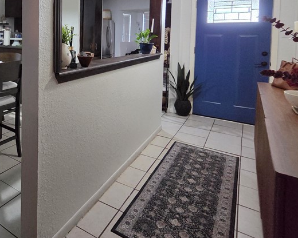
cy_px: 42
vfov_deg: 52.5
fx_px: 220
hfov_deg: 59.6
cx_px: 39
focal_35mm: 25
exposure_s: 1/60
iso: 1250
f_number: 2.2
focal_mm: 2.2
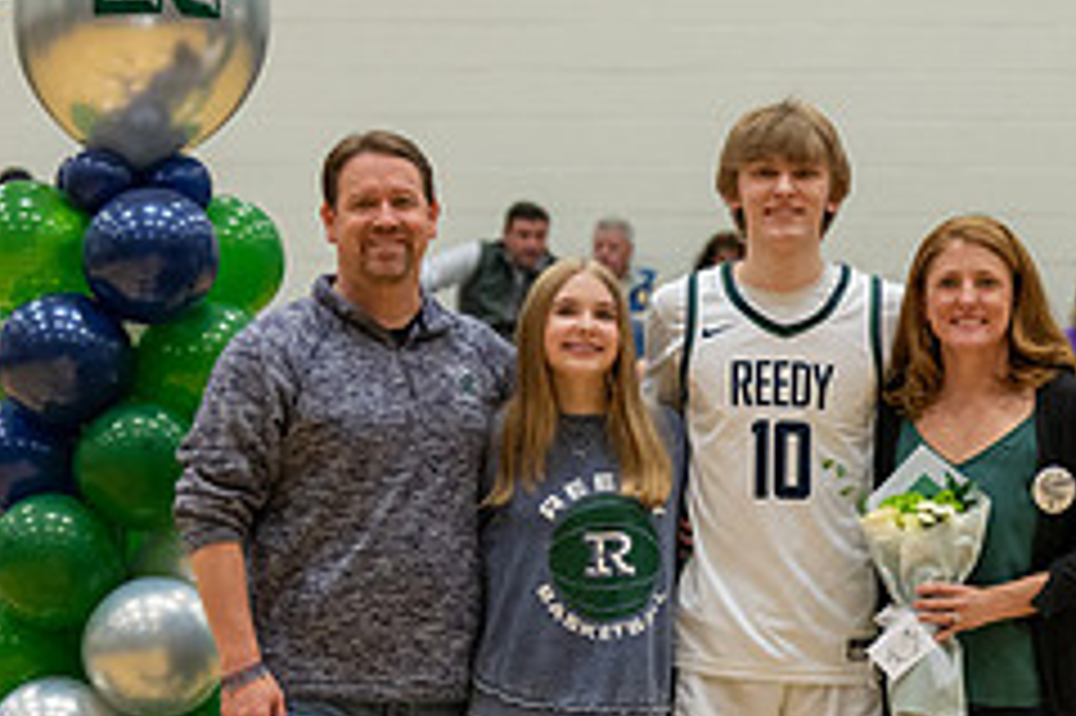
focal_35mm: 170
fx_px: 5077
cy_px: 606
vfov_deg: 8.0
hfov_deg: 12.1
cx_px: 680
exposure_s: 1/320
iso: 2500
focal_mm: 70
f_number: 2.8
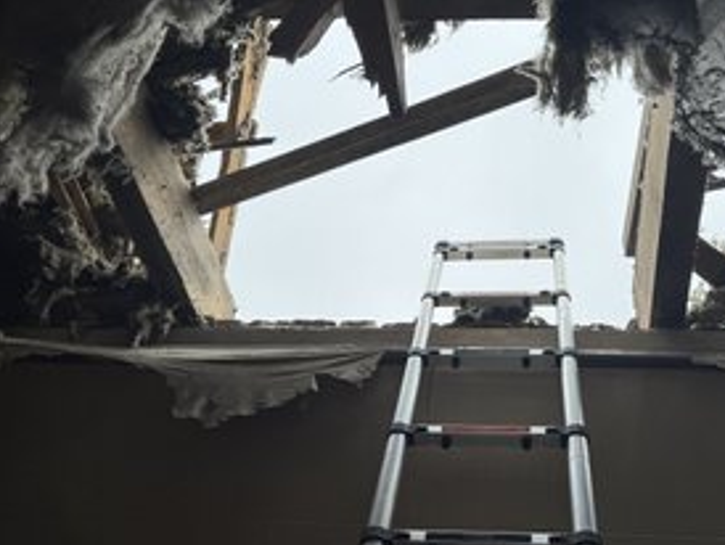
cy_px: 222
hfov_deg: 52.2
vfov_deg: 40.6
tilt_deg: +48.3
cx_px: 442
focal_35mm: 35
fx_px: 734
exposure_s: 1/1767
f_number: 1.78
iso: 80
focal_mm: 6.76
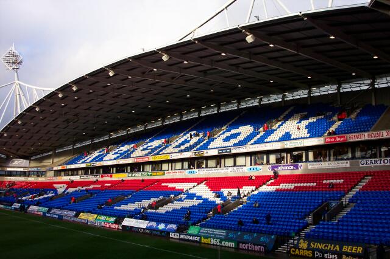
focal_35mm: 35
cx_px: 195
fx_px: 379
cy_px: 130
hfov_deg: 54.5
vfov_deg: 37.8
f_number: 2.8
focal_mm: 7.5
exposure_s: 1/500
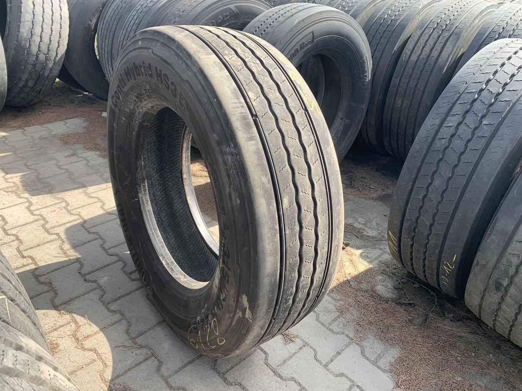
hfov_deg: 67.3
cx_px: 261
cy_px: 196
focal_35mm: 26
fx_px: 392
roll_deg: -4.8
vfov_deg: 53.1
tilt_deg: -31.0
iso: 25
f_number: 1.8
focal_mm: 4.25
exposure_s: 1/378
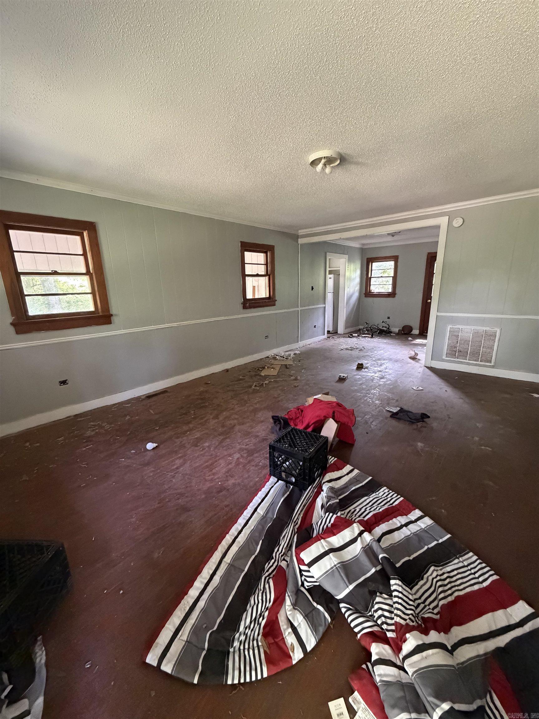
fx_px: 291
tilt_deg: -14.0
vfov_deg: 102.1
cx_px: 270
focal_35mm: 14
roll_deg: +1.9
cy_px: 360
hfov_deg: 85.7
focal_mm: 2.22
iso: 1000
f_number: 2.2
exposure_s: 1/60
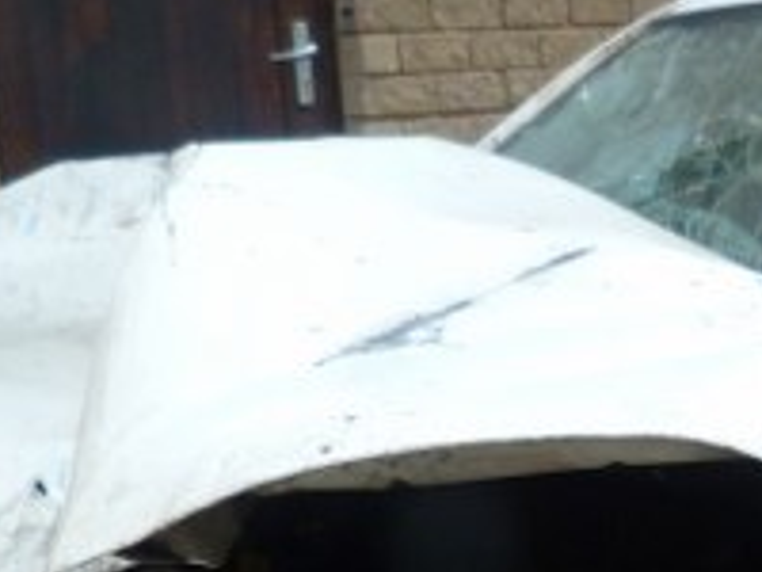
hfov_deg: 19.2
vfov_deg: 13.8
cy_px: 892
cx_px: 720
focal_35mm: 100
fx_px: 2201
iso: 100
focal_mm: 4.5
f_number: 2.8
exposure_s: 1/60
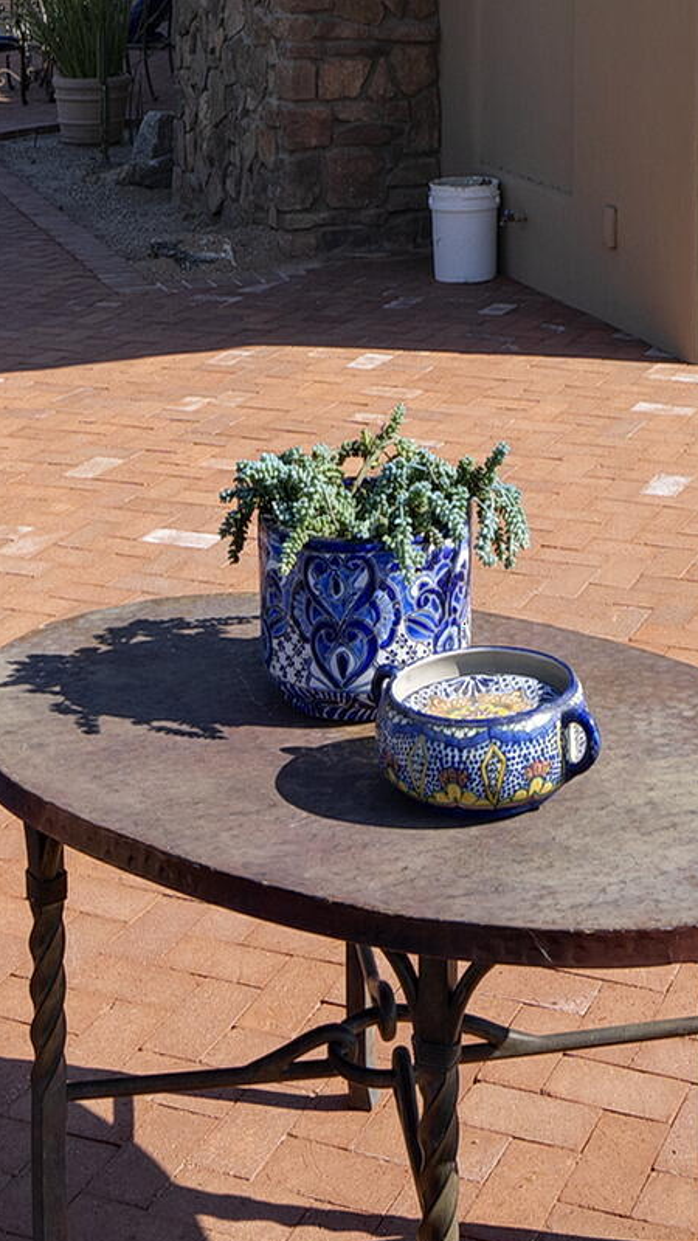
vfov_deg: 35.0
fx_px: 1810
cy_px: 56
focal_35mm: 55
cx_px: 602
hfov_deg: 21.4
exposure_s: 1/160
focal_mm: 15
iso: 100
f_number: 9
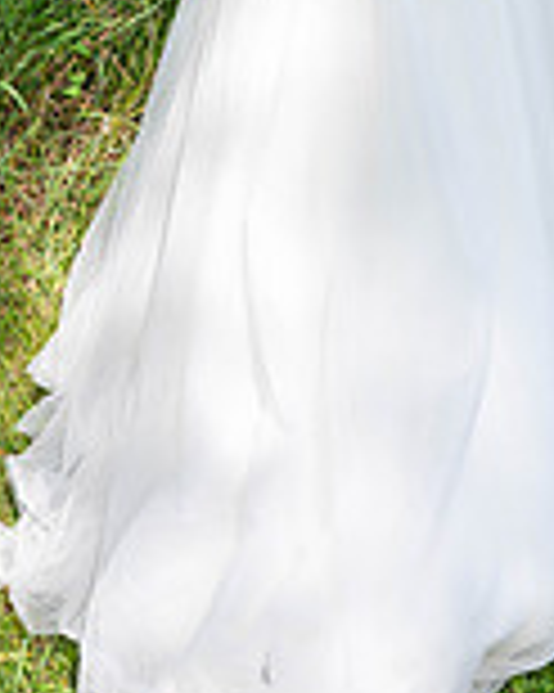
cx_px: 381
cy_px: -99
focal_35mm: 115
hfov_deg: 13.4
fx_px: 2359
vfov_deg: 16.2
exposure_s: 1/250
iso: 100
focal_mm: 42
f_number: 5.6
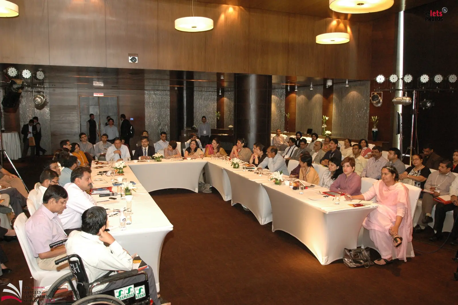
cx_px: 229
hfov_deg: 64.6
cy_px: 152
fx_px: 362
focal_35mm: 28
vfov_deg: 45.6
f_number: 3.2
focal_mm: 19
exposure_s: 1/60
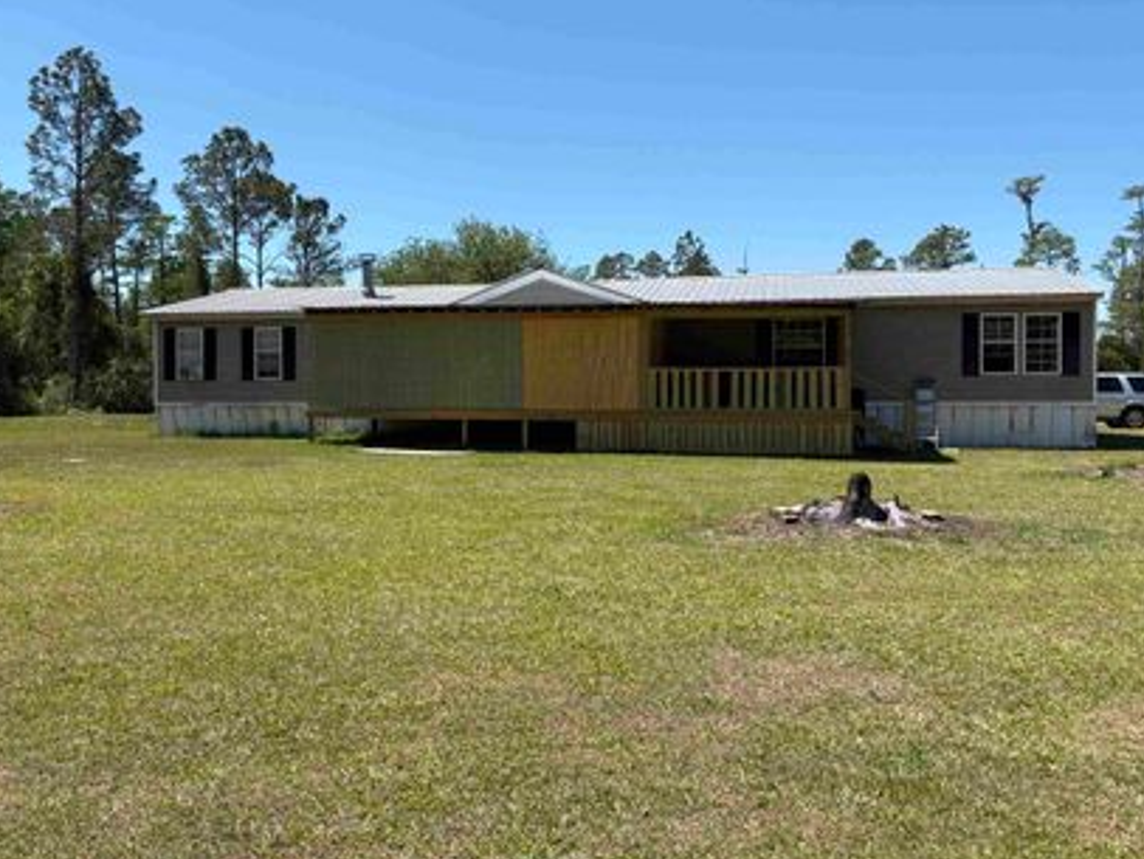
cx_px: 504
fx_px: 1058
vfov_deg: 44.2
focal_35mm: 32
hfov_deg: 56.6
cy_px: 390
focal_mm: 5.96
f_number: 1.6
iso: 50
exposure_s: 1/3279
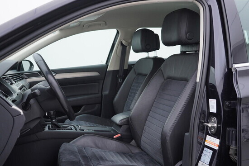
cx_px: 124
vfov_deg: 36.9
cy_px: 83
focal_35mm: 36
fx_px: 249
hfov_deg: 53.1
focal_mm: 24
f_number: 3.2
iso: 125
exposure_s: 1/50
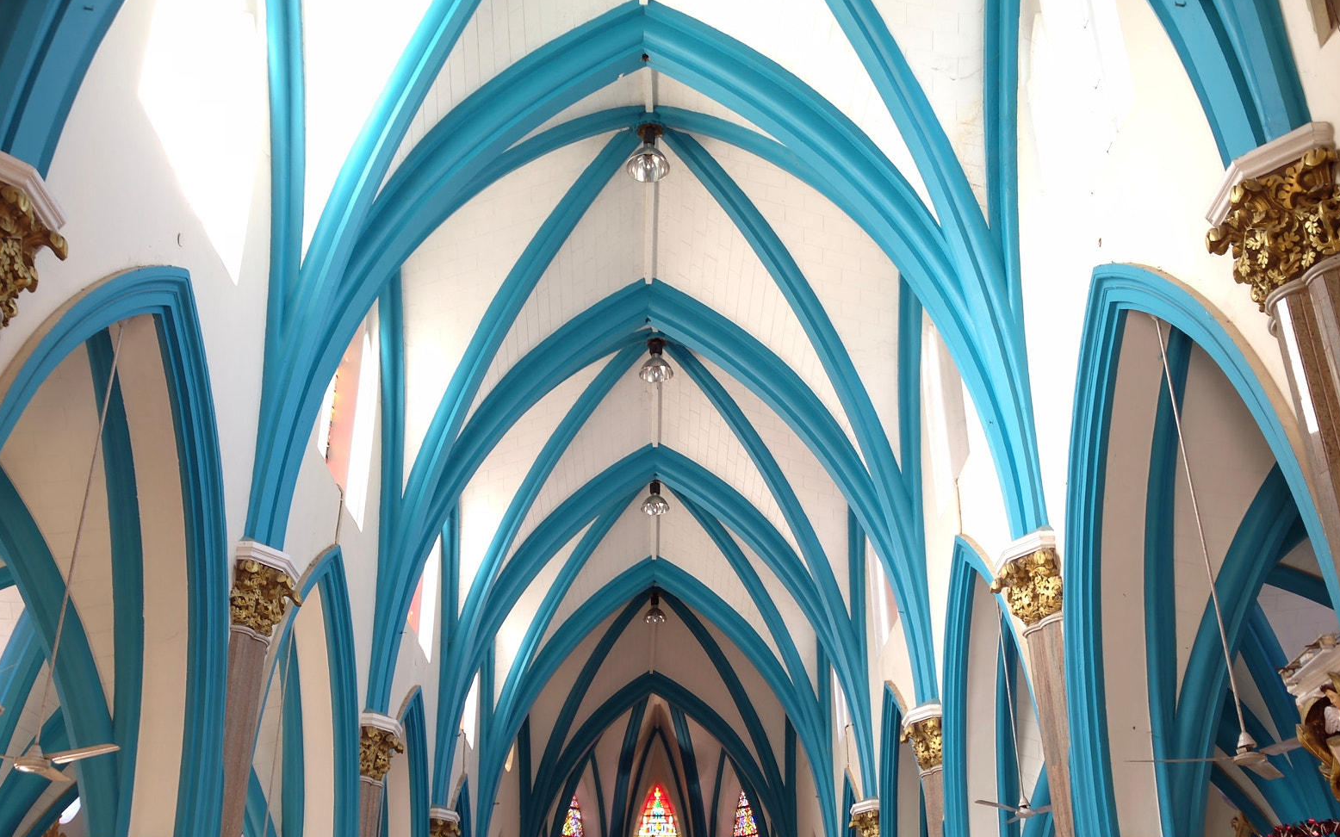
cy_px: 466
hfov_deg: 54.0
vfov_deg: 35.3
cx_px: 675
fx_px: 1315
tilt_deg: +26.9
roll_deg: +0.4
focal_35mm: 36
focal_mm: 4.12
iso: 50
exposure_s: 1/20
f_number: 2.4
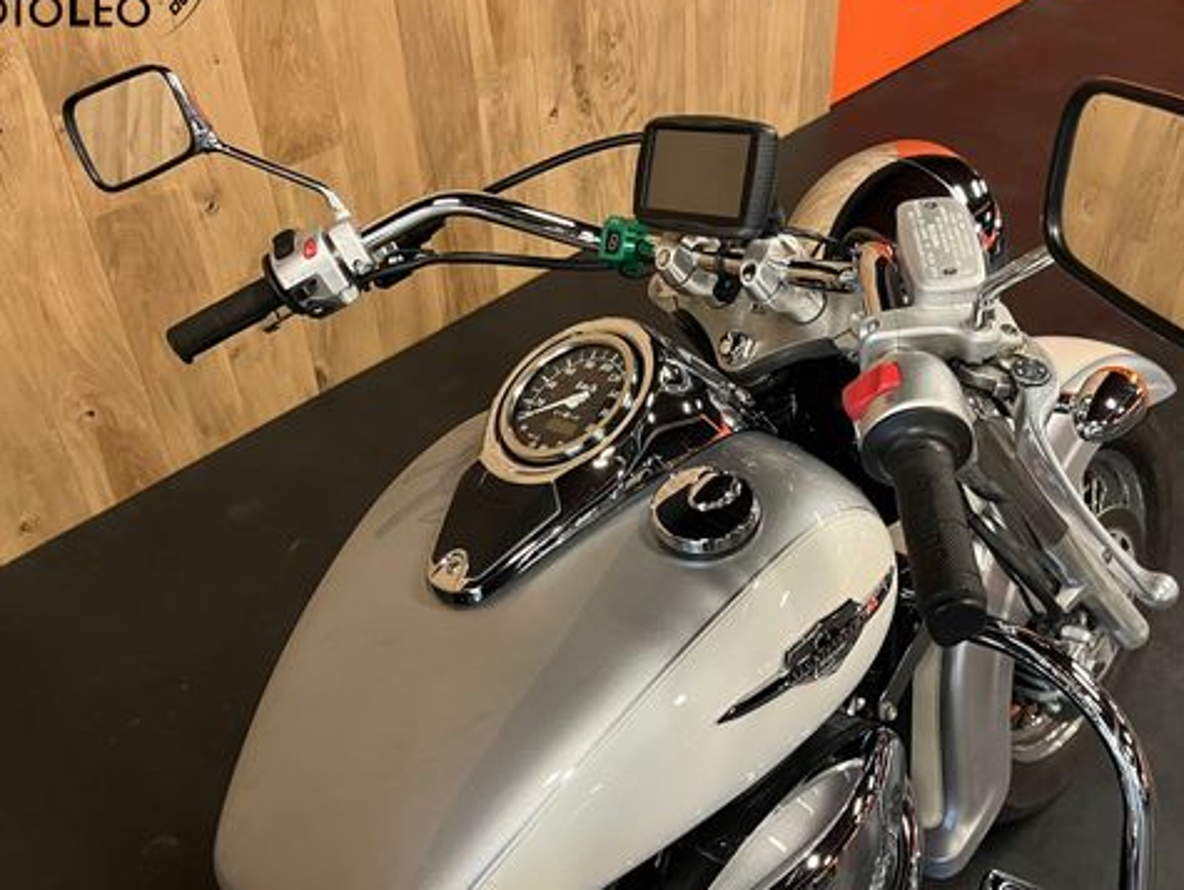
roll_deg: -0.5
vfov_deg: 40.7
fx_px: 1198
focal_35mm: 35
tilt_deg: -40.0
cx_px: 698
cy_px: 451
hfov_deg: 52.3
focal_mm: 5.1
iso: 400
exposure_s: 1/33
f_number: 1.6
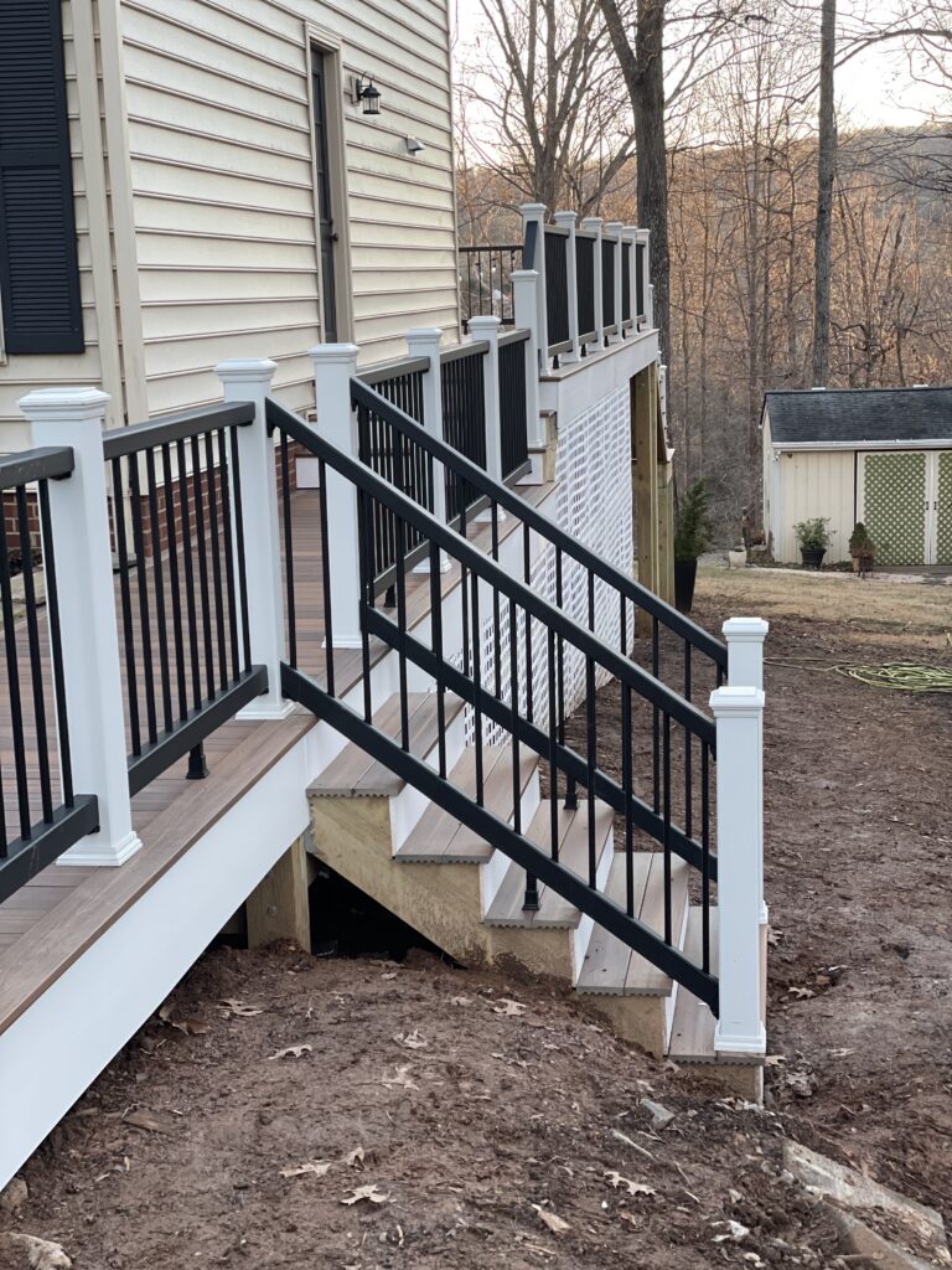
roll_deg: +1.8
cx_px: 476
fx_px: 1907
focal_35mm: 52
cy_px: 635
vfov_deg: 36.8
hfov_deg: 28.0
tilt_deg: -9.5
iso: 100
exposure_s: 1/122
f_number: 2
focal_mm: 6
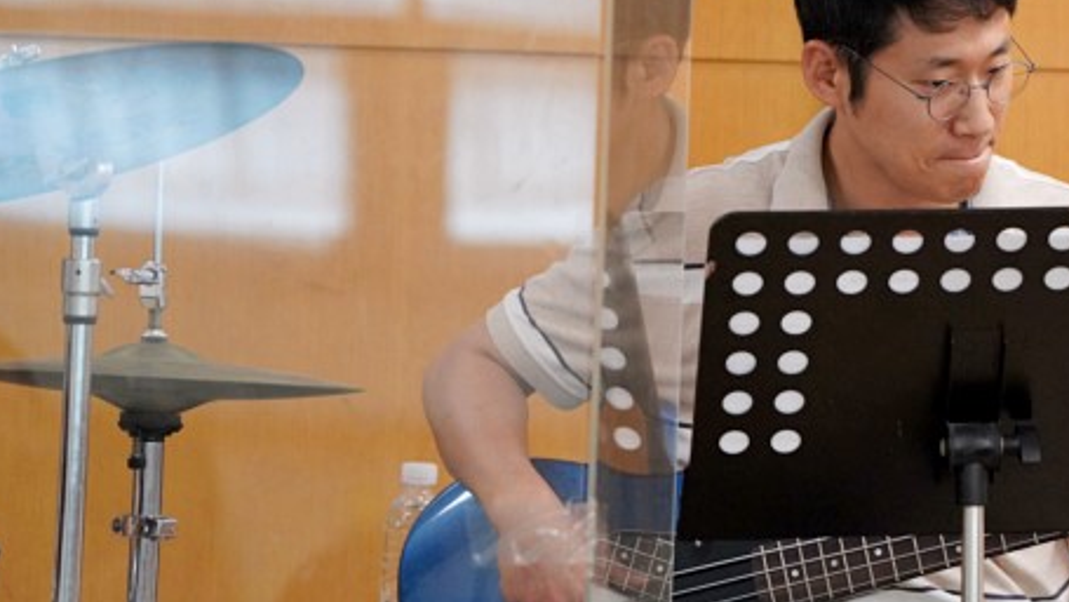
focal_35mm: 414
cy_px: 146
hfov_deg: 5.2
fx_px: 11736
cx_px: 916
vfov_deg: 2.9
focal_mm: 200
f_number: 4
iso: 3200
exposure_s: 1/250
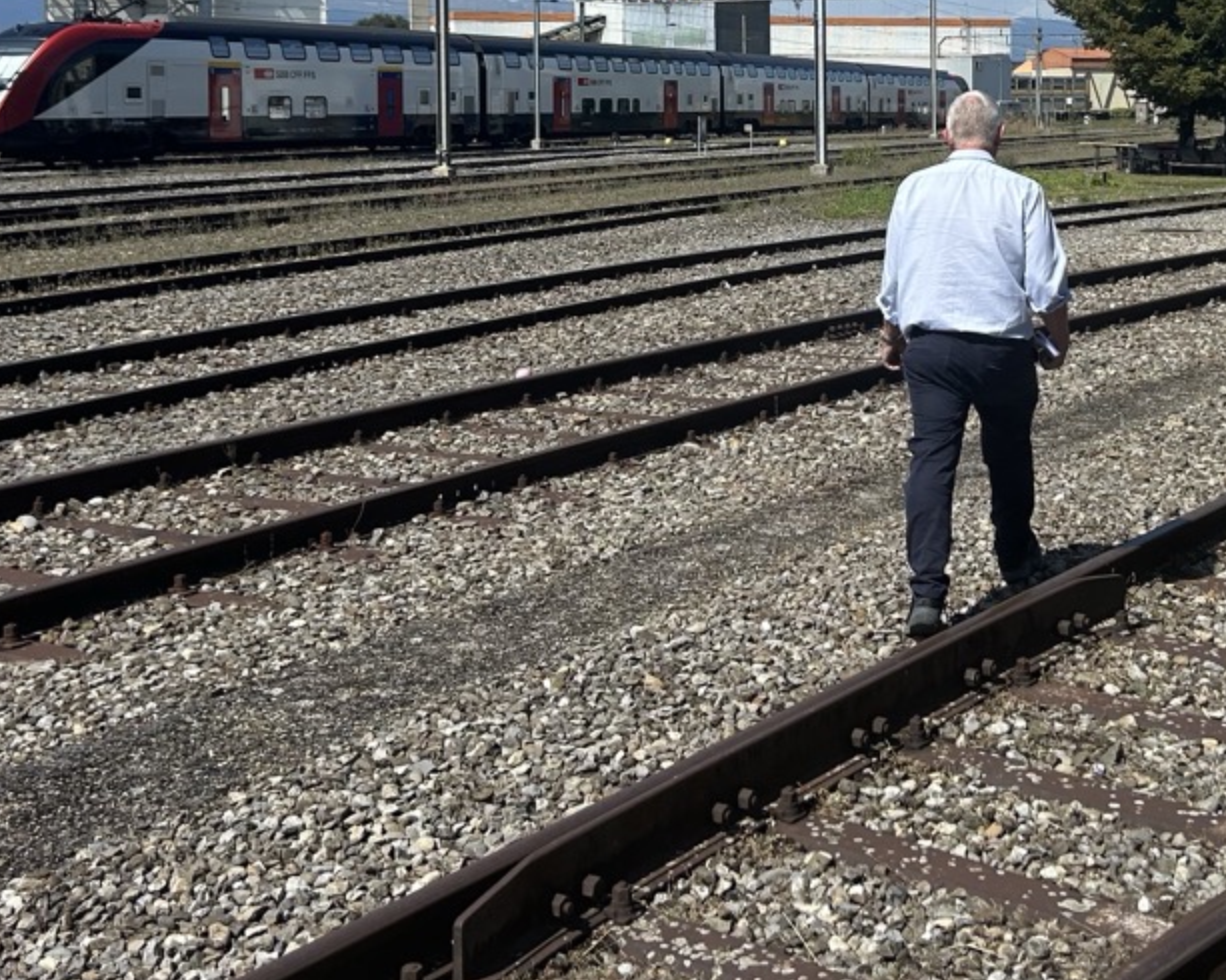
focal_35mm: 53
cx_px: 896
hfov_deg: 34.7
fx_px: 1922
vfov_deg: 27.7
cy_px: 136
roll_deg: +1.4
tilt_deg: -0.9
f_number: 1.5
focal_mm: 5.7
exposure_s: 1/5076
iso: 50
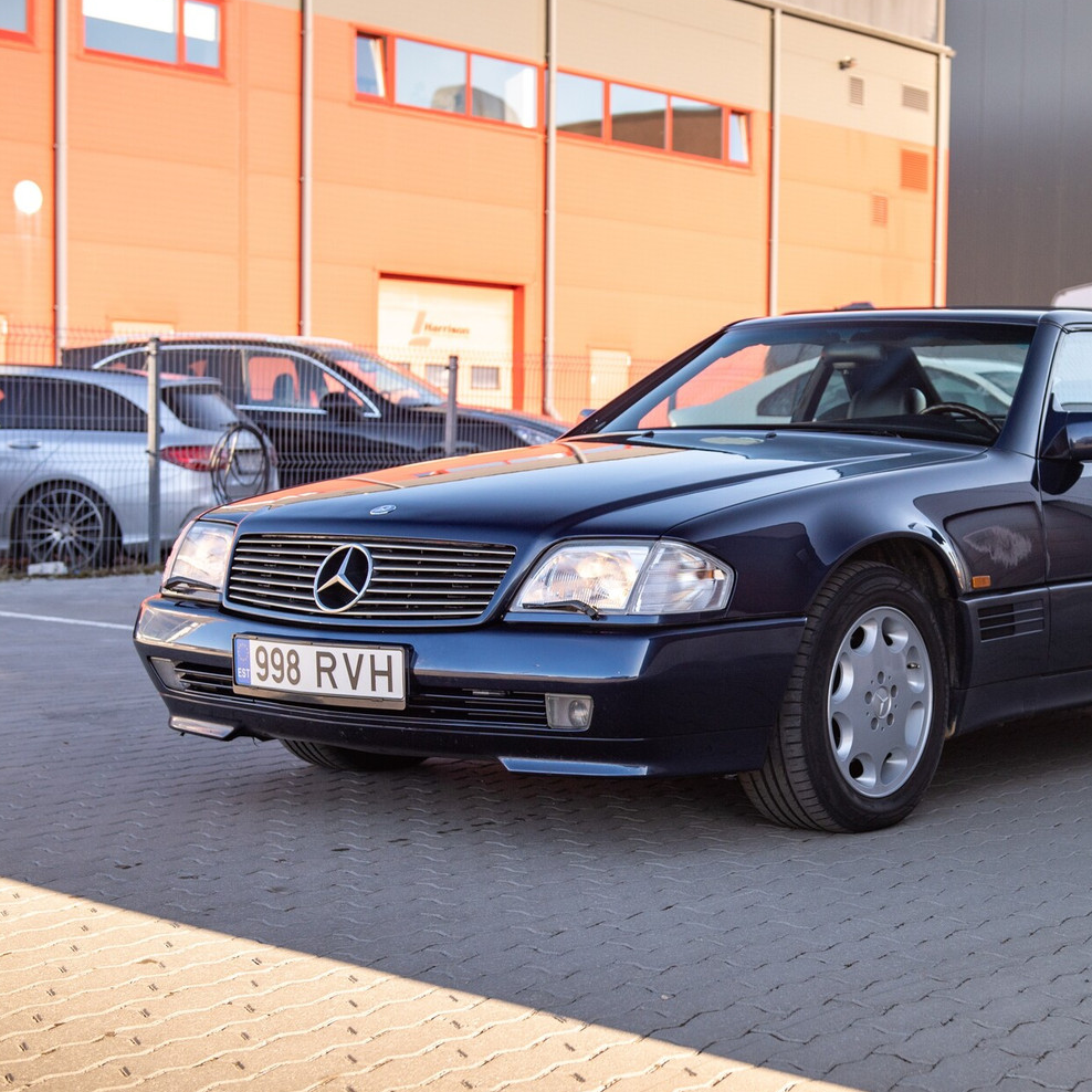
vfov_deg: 31.1
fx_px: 1963
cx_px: 755
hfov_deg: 30.8
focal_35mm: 55
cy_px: 520
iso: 400
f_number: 4.5
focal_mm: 40
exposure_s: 1/320
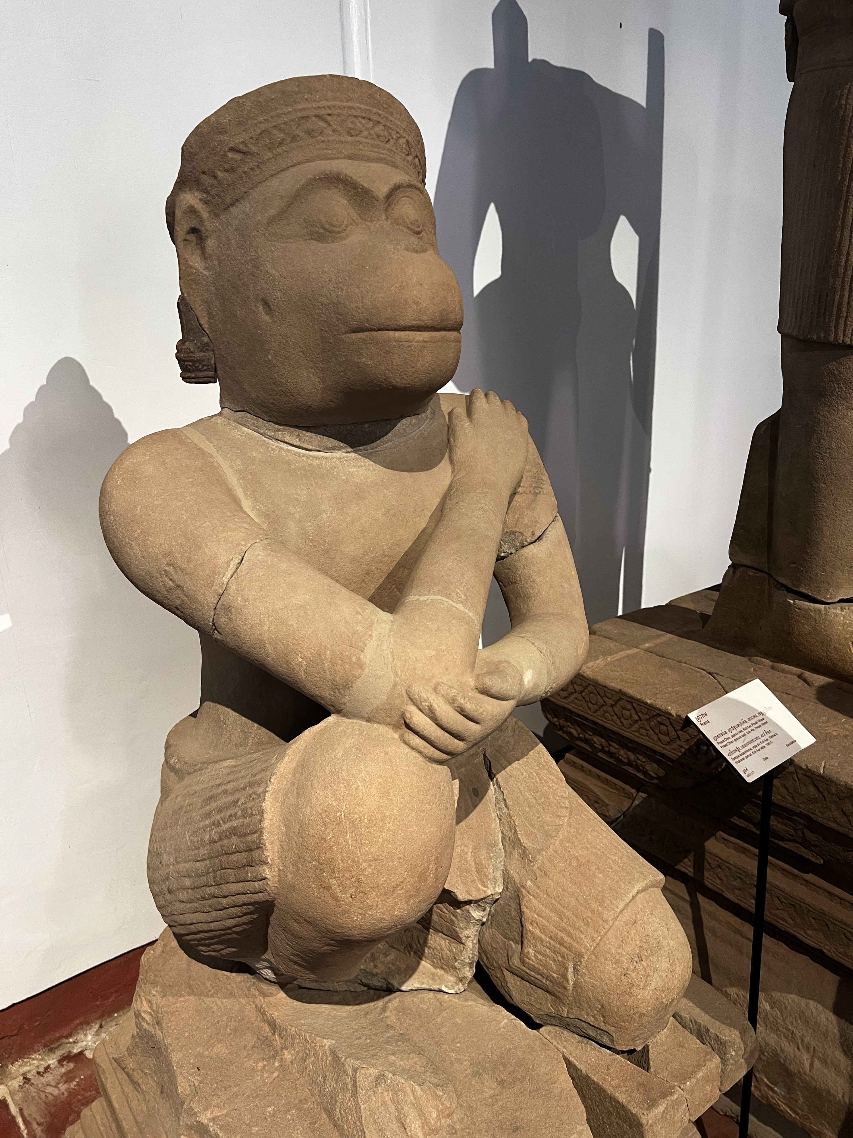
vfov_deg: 67.3
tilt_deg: -15.6
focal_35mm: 26
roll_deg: +1.6
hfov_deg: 53.1
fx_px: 854
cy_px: 569
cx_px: 426
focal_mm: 5.7
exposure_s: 1/50
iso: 200
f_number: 1.5
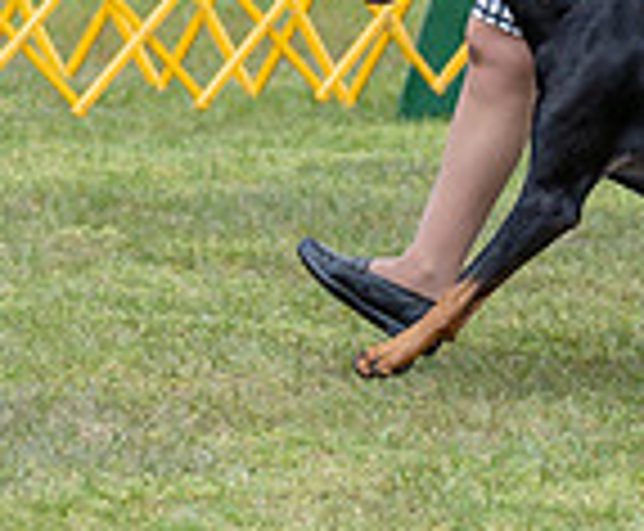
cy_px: -233
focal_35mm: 679
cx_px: 630
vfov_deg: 2.3
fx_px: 13102
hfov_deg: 2.8
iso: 100
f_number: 3.2
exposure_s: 1/800
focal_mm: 124
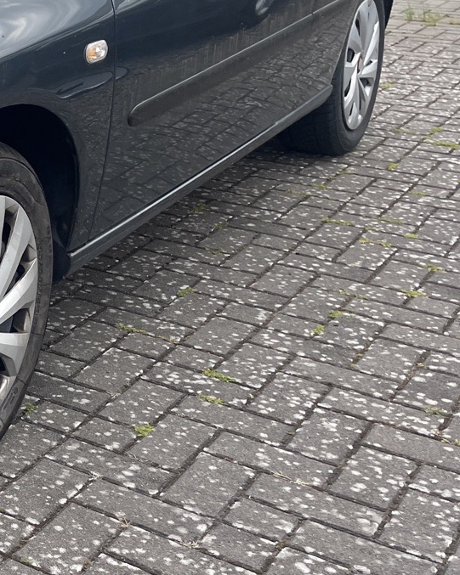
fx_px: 1226
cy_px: 106
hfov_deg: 18.3
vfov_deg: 25.9
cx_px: -270
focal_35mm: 72
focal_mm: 5.1
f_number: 1.6
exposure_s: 1/1186
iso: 50
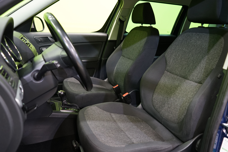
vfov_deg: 45.0
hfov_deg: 63.7
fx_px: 184
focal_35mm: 29
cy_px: 76
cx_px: 114
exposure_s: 1/10
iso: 800
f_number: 4.5
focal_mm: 29
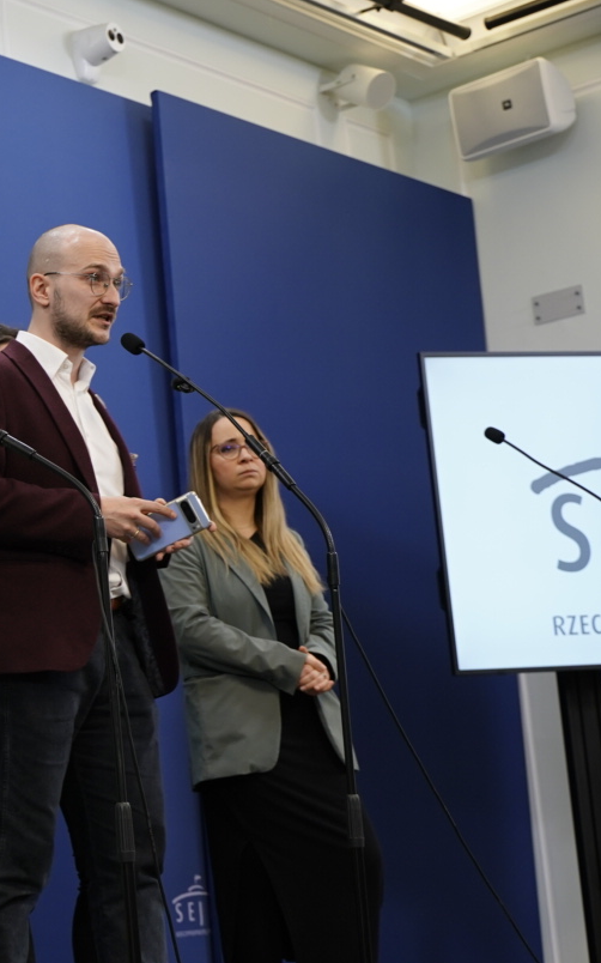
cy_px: 545
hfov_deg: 15.2
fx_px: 2098
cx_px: -265
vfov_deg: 25.8
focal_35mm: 80
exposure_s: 1/100
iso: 500
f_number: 3.5
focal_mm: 39
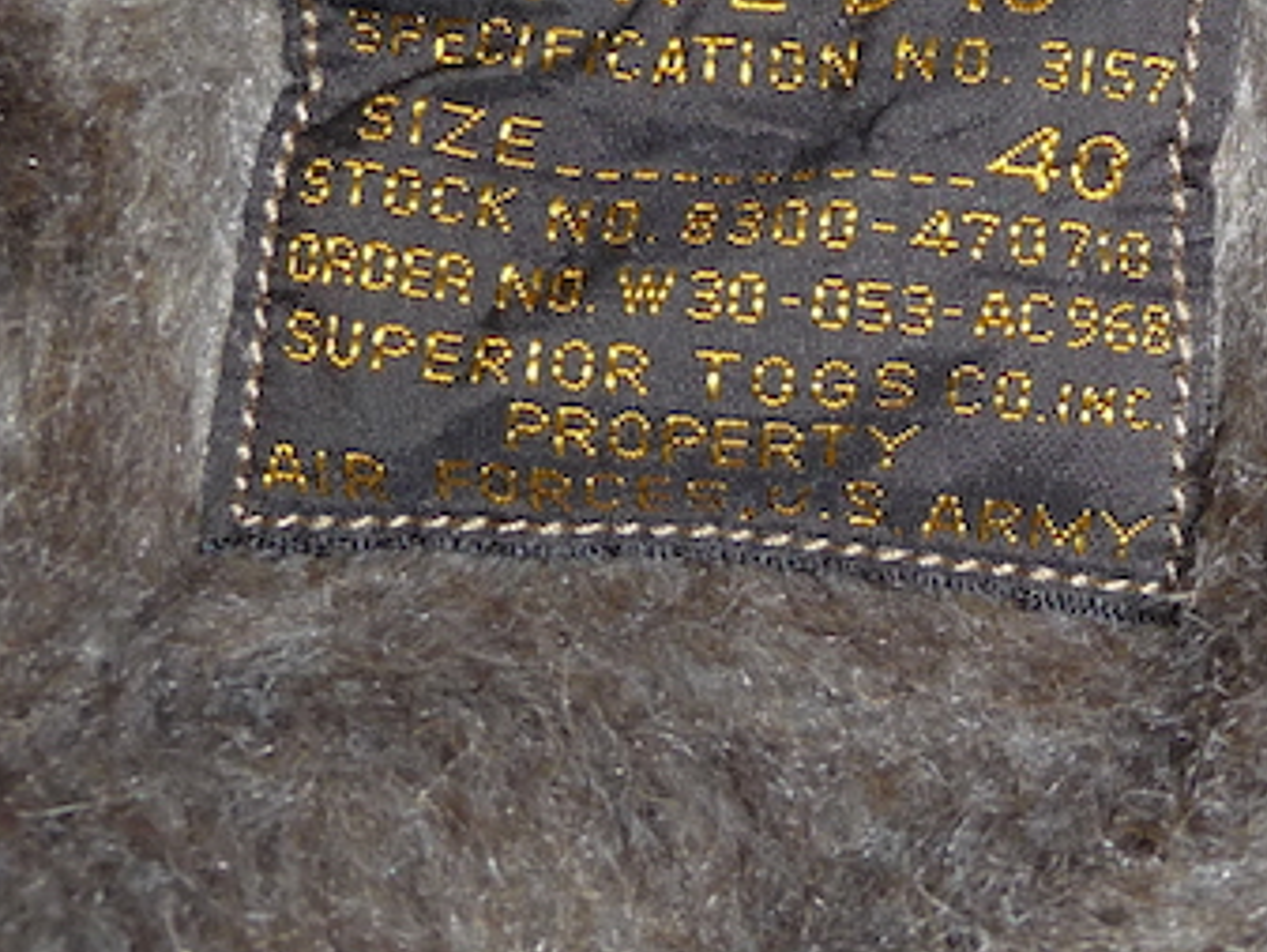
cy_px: 218
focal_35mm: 85
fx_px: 3112
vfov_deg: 17.3
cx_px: 1008
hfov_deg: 22.7
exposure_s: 1/30
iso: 100
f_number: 3.3
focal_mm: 4.7
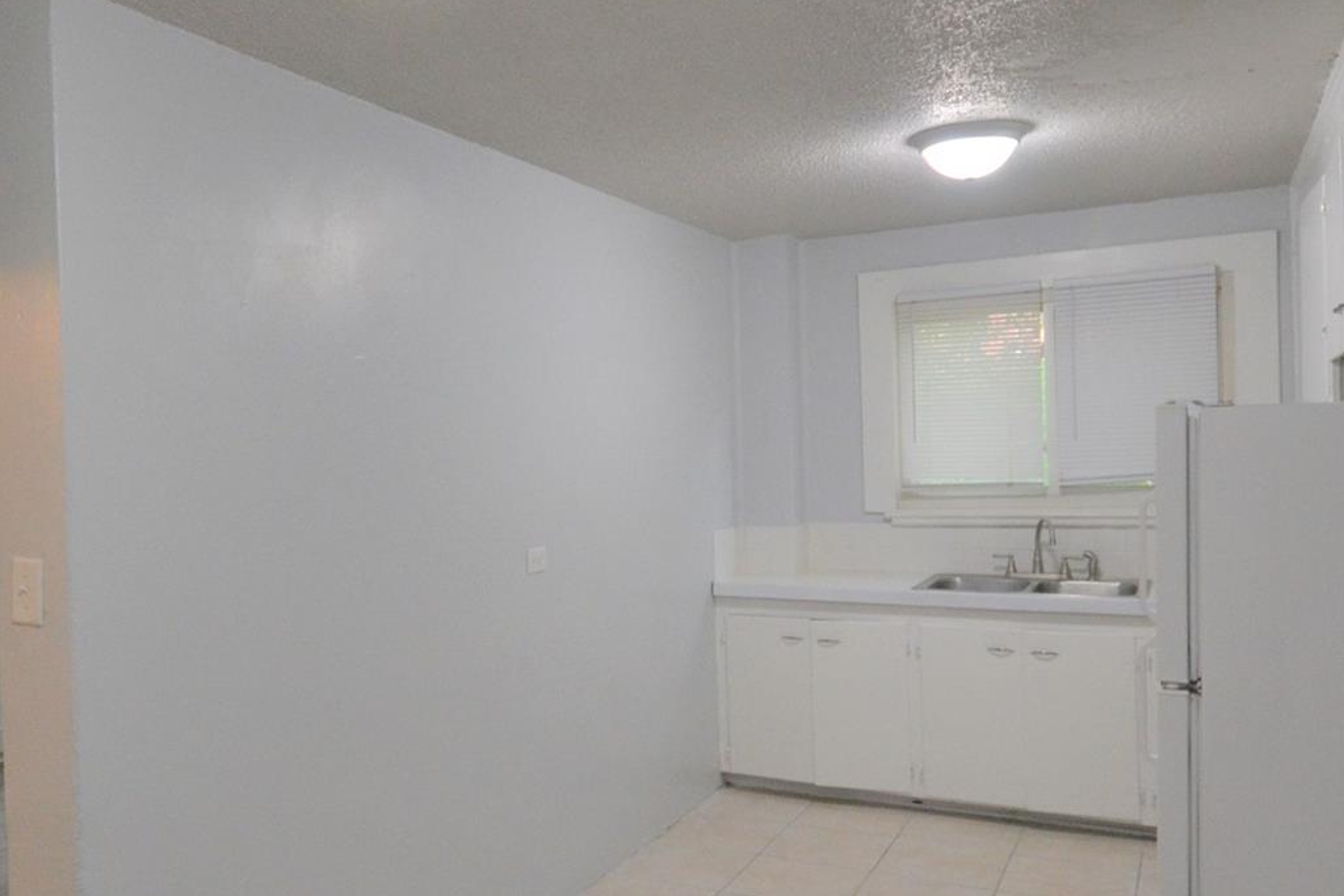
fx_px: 1120
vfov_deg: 43.5
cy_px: 503
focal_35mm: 30
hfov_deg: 60.9
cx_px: 482
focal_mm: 10
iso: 1100
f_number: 3.5
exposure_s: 1/60
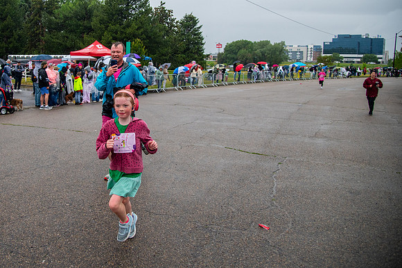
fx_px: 369
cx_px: 127
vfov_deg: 39.3
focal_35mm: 33
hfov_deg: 55.7
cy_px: 88
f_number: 4
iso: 1600
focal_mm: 24
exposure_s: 1/2500
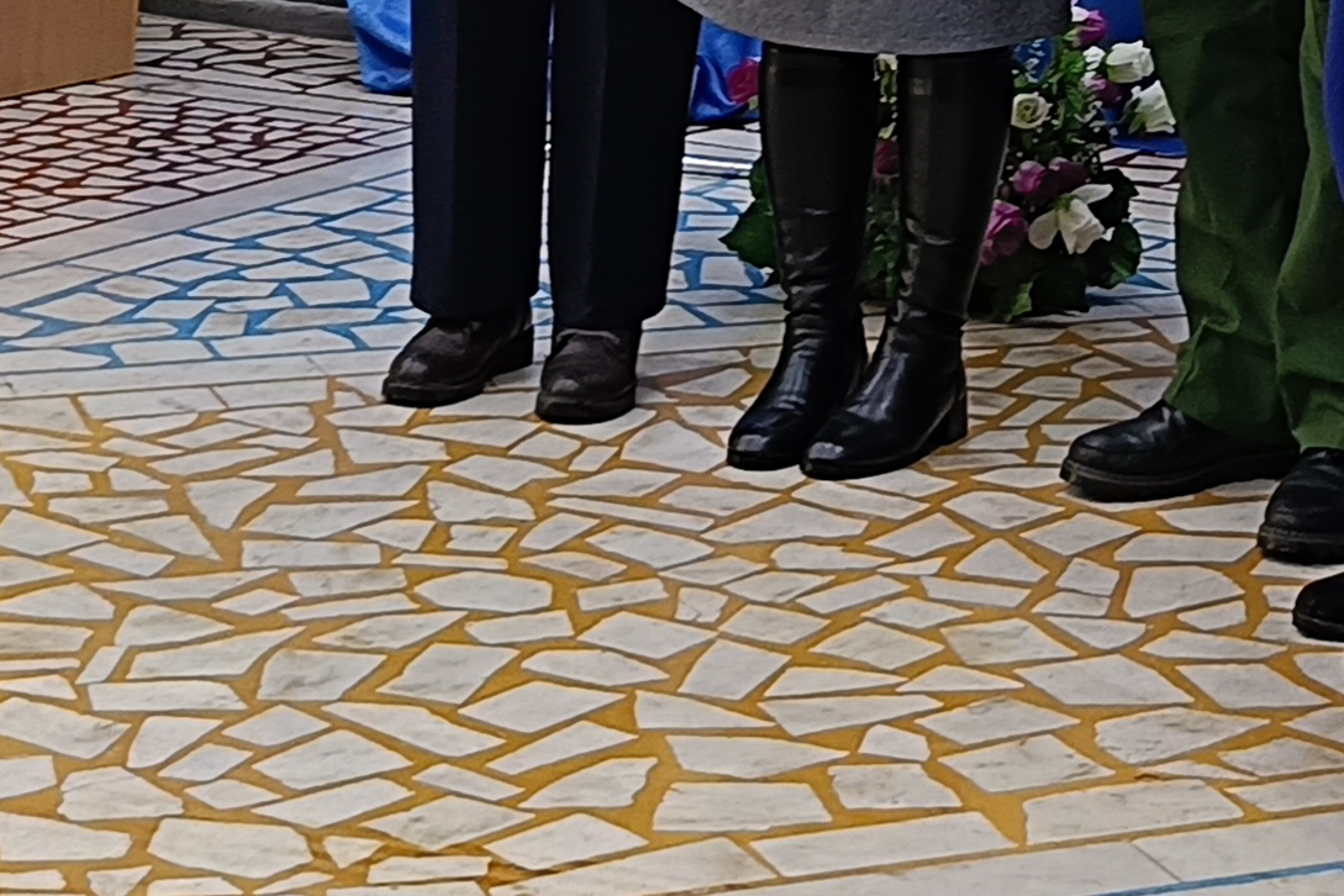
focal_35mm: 107
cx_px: 1335
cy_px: -649
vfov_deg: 11.9
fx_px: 3994
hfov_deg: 18.6
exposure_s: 1/33.3
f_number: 1.75
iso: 200
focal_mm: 5.25
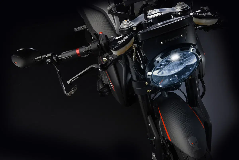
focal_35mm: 45
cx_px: 120
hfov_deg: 43.6
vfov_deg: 29.9
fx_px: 299
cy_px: 80
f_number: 14
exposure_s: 1/25
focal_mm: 45
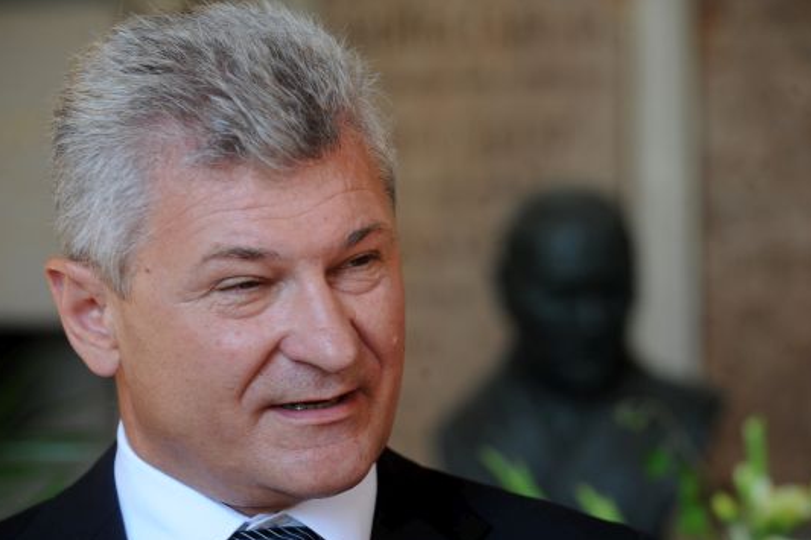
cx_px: 393
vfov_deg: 10.1
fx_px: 3063
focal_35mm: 136
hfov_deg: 15.1
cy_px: 315
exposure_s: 1/200
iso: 400
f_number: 7.1
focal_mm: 116
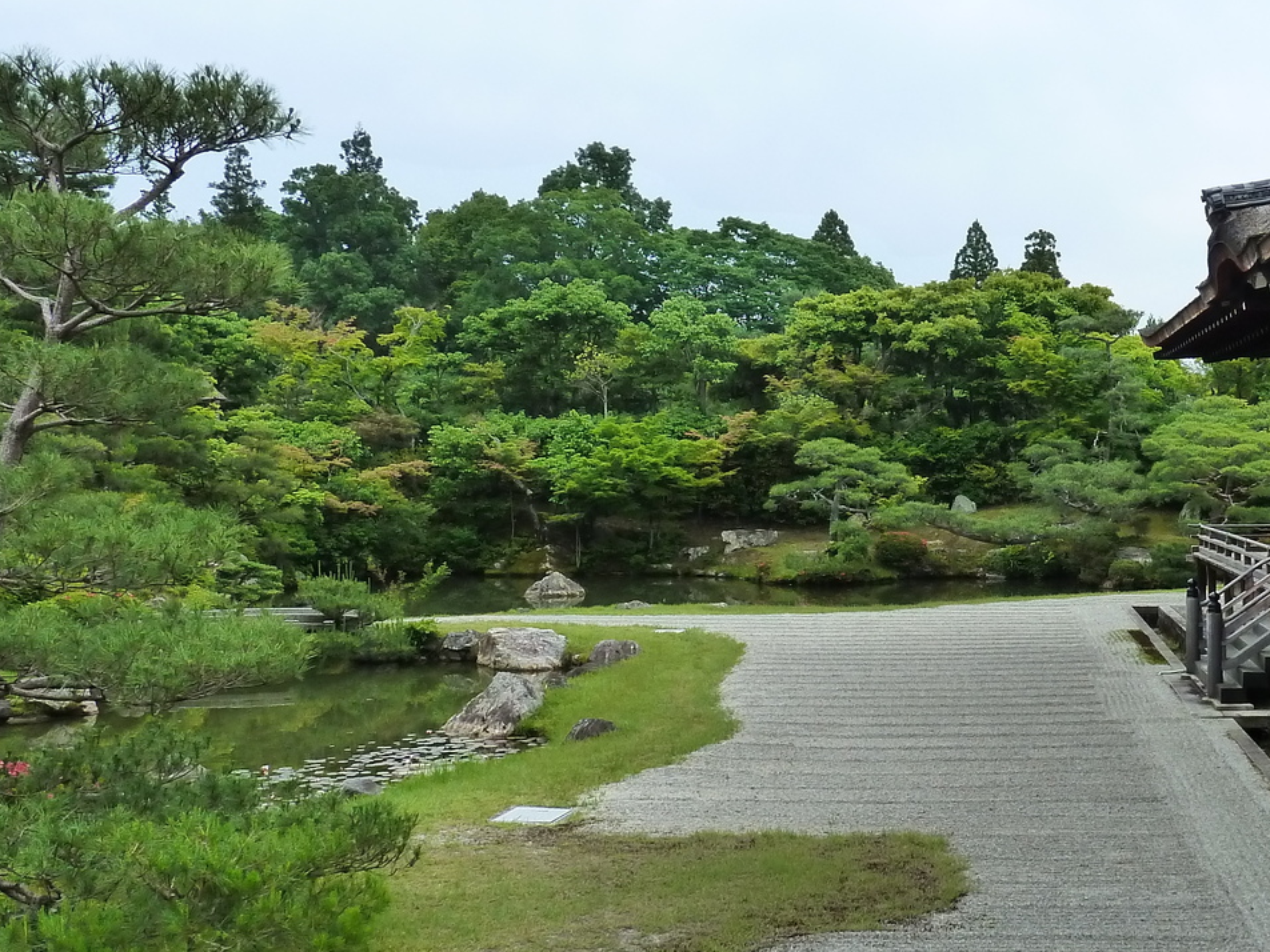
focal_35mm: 42
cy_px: 499
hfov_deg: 43.7
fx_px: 1541
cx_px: 916
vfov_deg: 34.3
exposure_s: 1/250
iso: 200
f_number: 4
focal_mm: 4.1
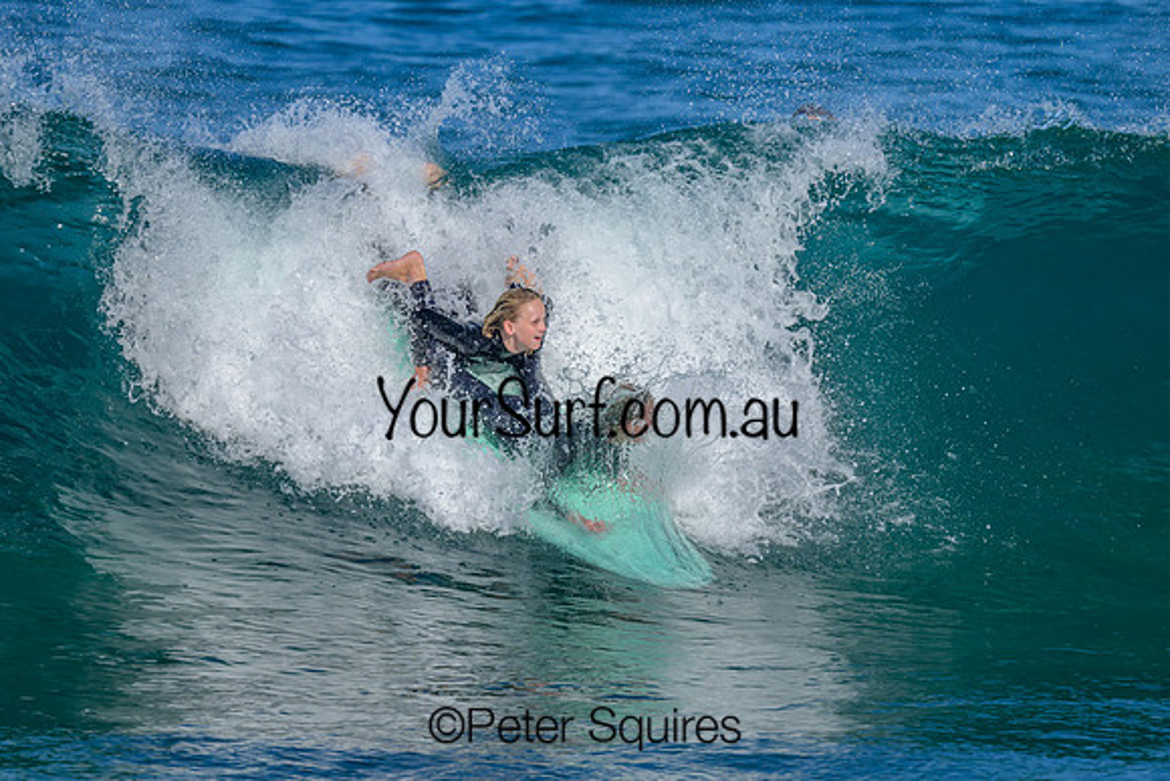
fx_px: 35715
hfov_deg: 1.9
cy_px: 265
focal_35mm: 1099
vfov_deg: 1.3
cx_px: 529
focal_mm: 800
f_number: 8
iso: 320
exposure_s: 1/2000
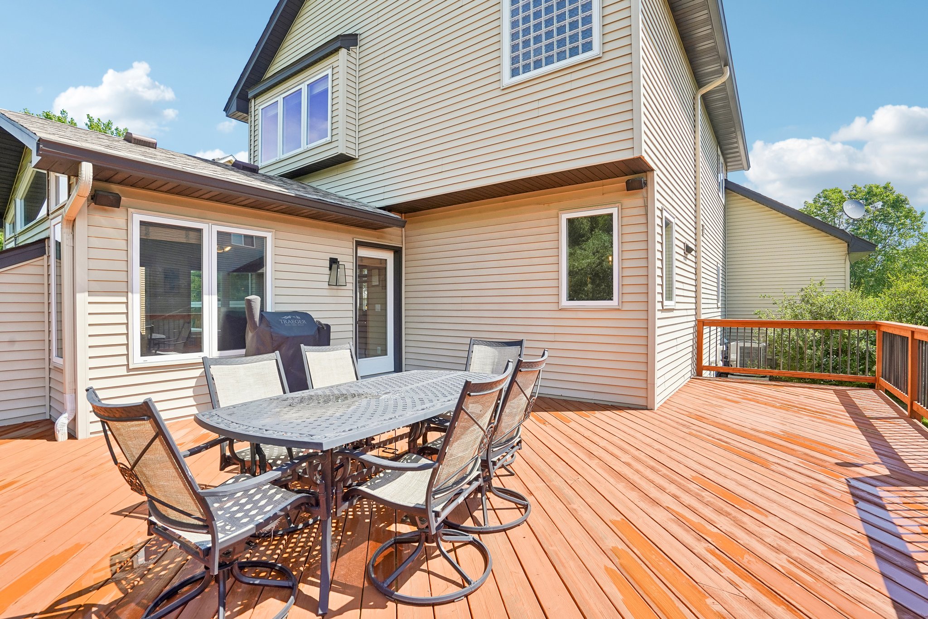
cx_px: 464
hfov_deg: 96.7
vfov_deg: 73.7
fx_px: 412
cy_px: 310
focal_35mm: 16
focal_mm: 16
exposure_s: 1/500
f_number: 8
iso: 400
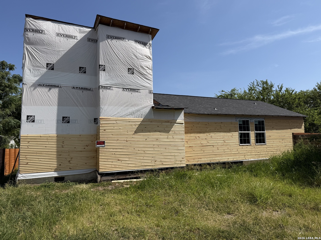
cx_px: 160
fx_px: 223
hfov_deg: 71.6
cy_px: 120
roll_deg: +2.2
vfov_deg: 56.8
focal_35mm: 24
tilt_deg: +5.0
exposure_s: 1/6711
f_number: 1.78
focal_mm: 6.76
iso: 80
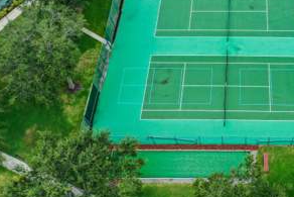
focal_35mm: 46
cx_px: 238
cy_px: 74
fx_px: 376
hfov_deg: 40.8
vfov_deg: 29.2
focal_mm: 10.26
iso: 100
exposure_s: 1/200
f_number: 5
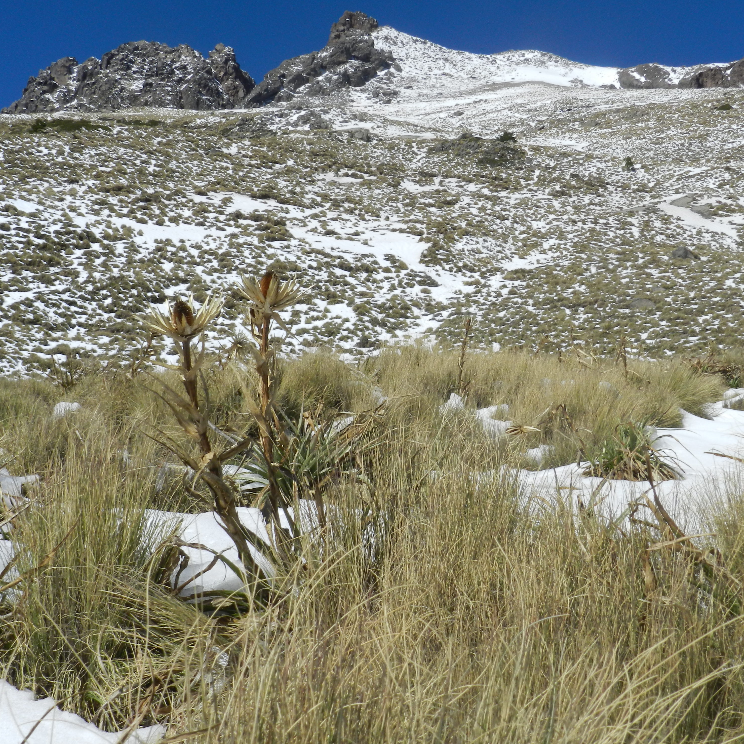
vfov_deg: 31.1
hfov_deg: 31.1
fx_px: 1337
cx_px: 378
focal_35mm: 55
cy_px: 371
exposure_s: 1/800
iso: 160
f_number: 6.3
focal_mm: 8.1
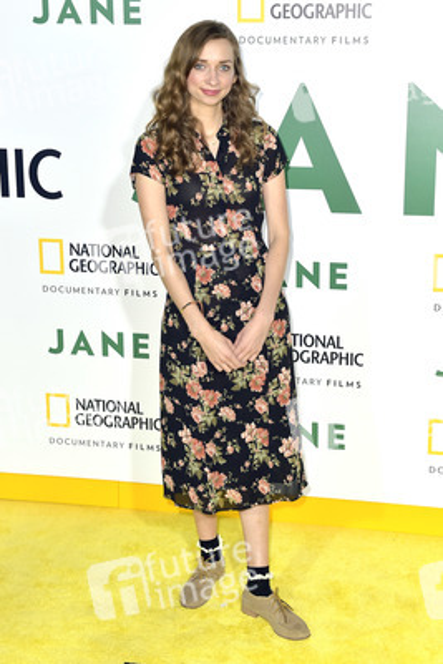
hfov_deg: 27.0
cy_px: 332
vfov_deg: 39.6
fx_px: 922
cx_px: 222
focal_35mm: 50
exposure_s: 1/320
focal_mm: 50
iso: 500
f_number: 6.3
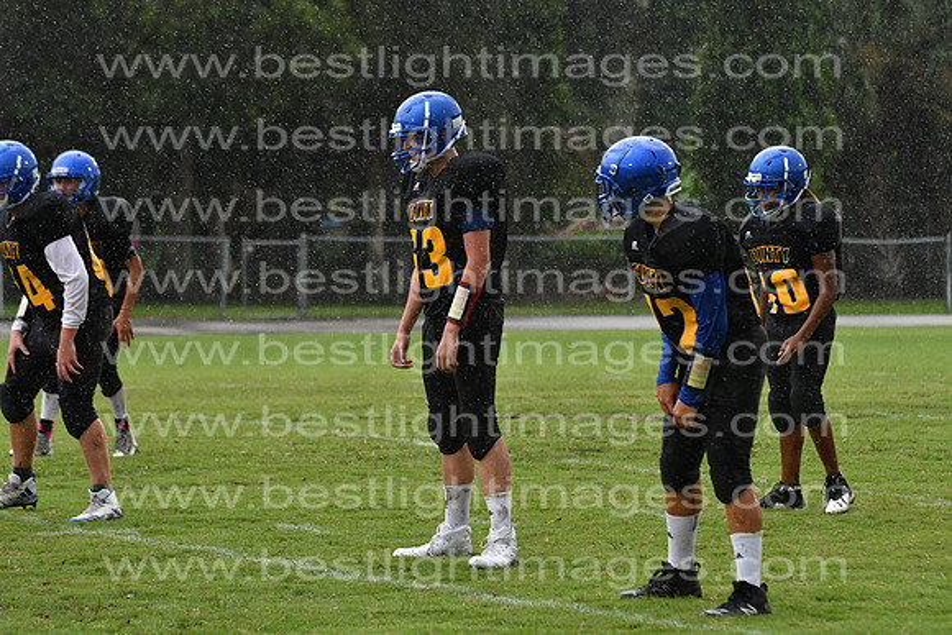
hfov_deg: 9.8
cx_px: 476
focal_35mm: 210
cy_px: 318
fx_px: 5554
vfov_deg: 6.5
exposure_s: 1/1250
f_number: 4
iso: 1000
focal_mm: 140
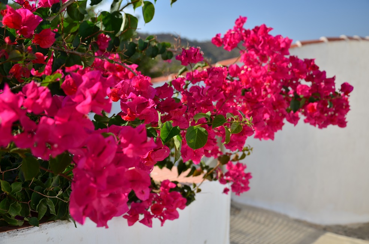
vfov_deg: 31.8
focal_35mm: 42
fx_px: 430
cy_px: 122
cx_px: 184
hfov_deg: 46.5
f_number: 4
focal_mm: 28
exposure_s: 1/400
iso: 100
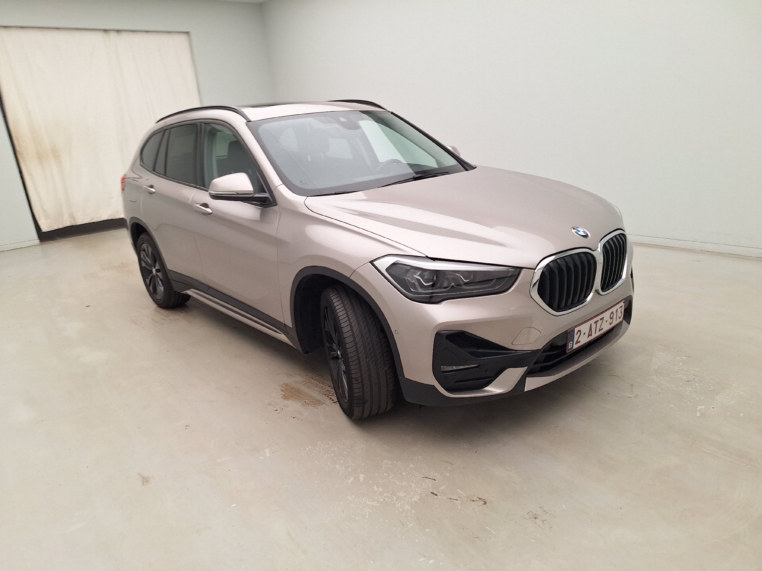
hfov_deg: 73.9
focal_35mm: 23
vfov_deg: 58.9
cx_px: 381
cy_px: 286
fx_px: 506
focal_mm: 5.54
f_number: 1.8
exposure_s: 1/100
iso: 40
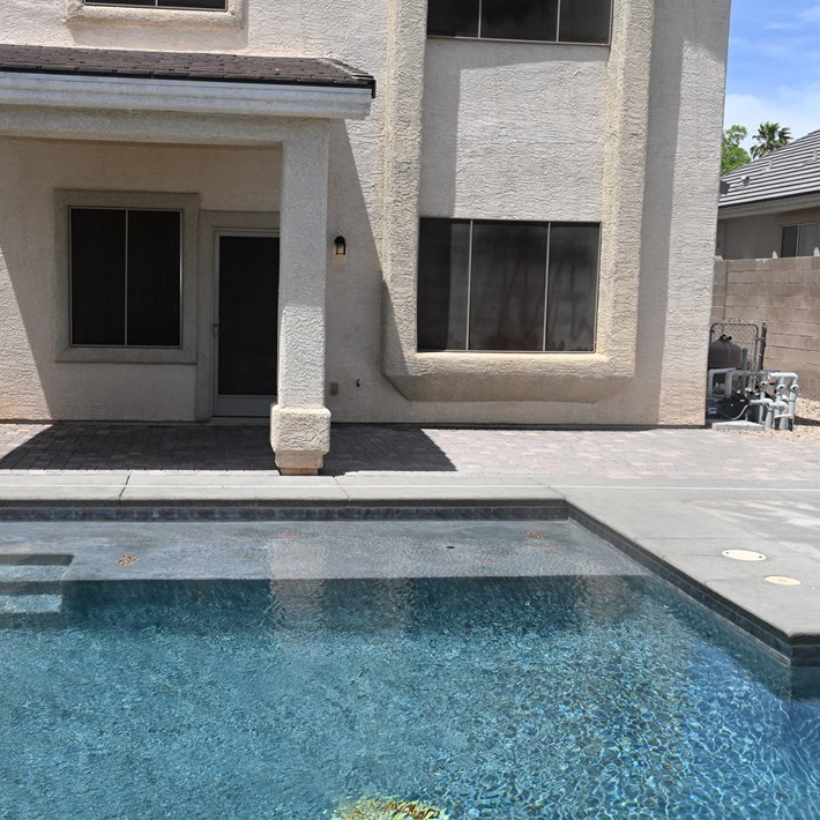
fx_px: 1063
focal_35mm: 40
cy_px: 409
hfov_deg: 42.0
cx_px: 328
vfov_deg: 42.2
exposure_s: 1/200
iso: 100
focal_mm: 30.5
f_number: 10
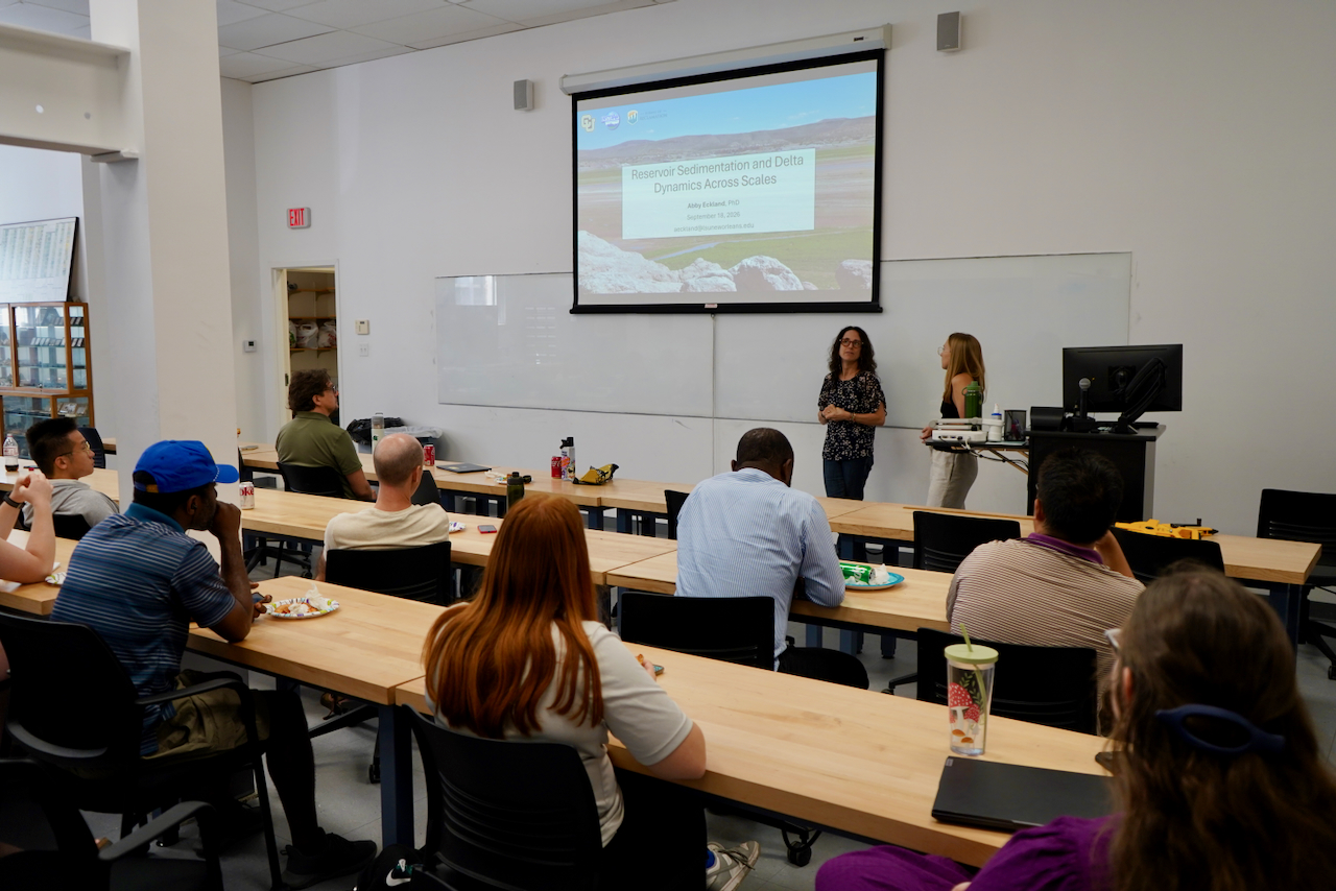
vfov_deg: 43.6
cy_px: 446
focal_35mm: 30
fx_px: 1114
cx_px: 668
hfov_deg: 61.9
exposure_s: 1/160
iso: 800
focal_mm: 30
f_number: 4
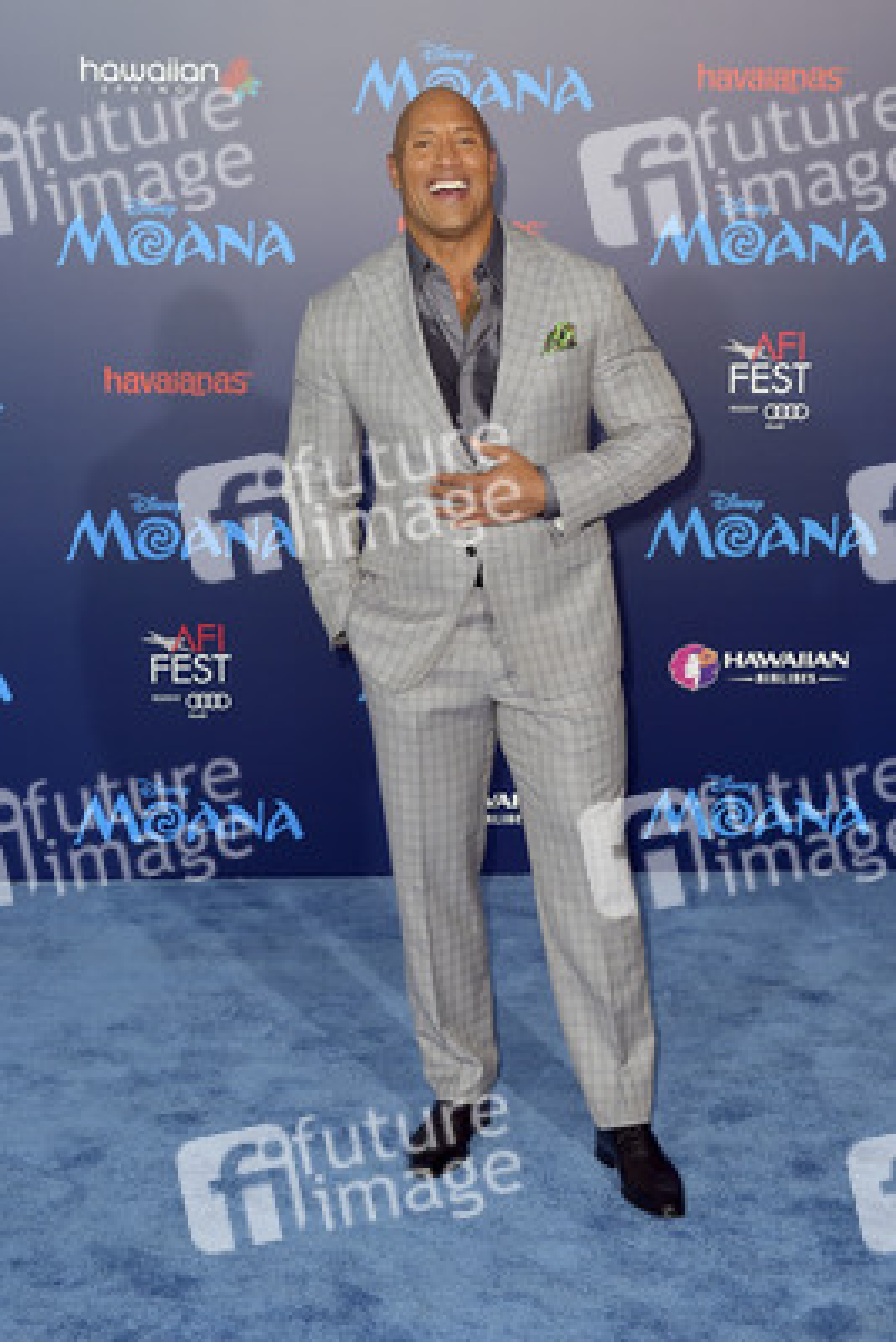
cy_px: 671
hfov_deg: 28.1
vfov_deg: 41.1
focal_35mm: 48
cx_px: 448
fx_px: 1790
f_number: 4.5
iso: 400
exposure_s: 1/320
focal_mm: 48
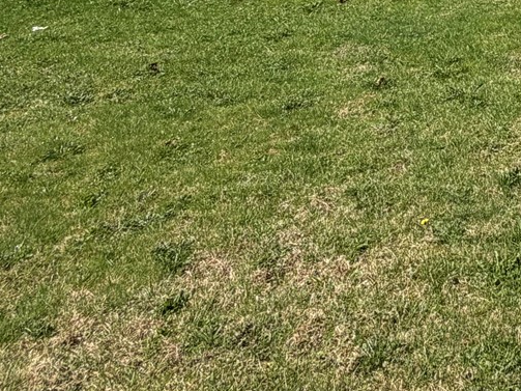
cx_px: 662
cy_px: -269
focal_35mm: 57
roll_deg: +1.1
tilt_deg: +1.6
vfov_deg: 20.2
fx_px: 858
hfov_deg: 28.3
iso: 20
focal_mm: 2.22
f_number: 2.2
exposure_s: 1/914
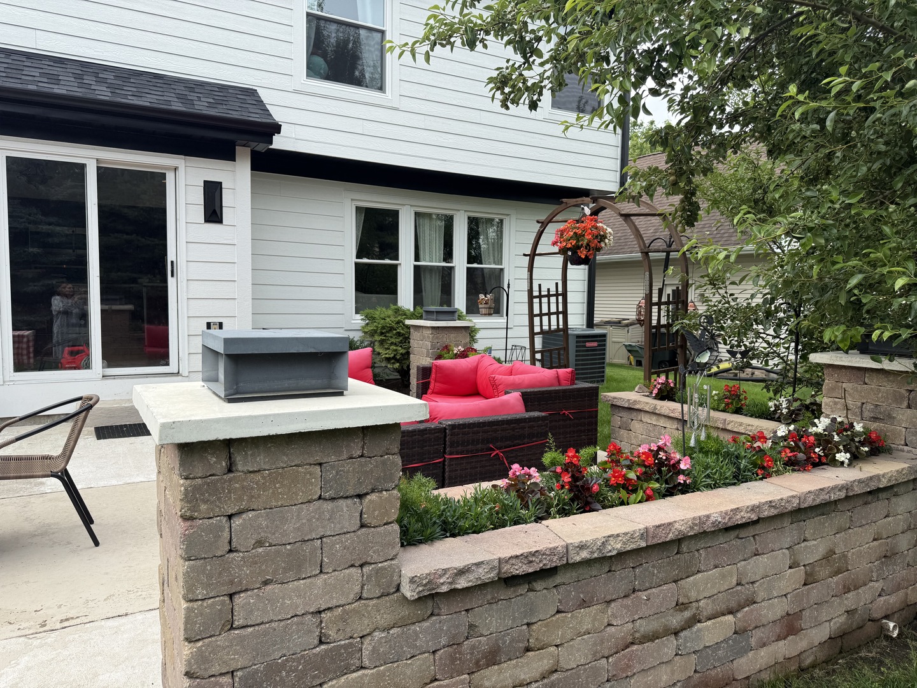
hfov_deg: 71.6
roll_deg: -0.9
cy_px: 344
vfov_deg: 56.8
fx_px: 636
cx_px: 458
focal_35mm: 24
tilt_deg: -3.5
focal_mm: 6.76
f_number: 1.78
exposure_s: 1/1770
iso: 80
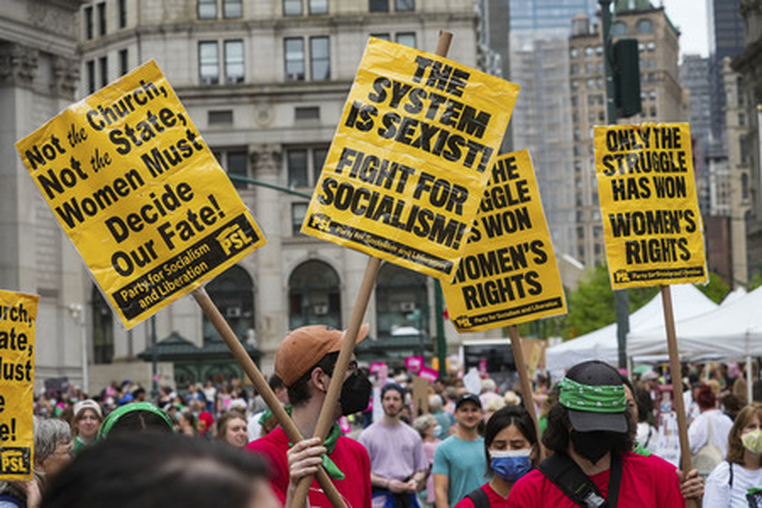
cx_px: 381
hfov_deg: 20.4
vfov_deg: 13.7
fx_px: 2117
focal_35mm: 100
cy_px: 254
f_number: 8
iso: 1250
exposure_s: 1/1000
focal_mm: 100
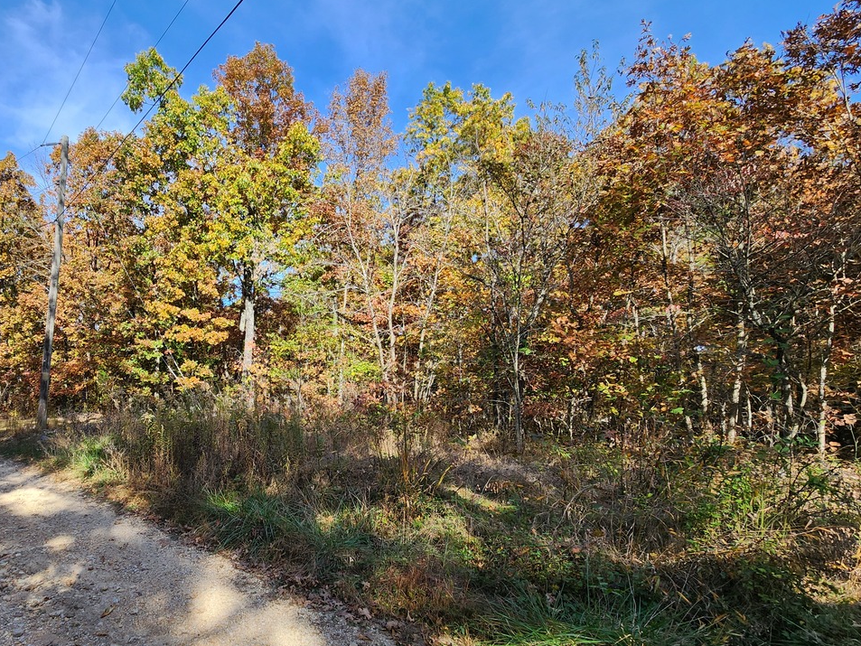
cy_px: 354
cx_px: 276
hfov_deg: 84.2
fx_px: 448
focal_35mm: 18
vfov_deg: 71.4
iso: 50
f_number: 2.2
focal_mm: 2.2
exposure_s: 1/880
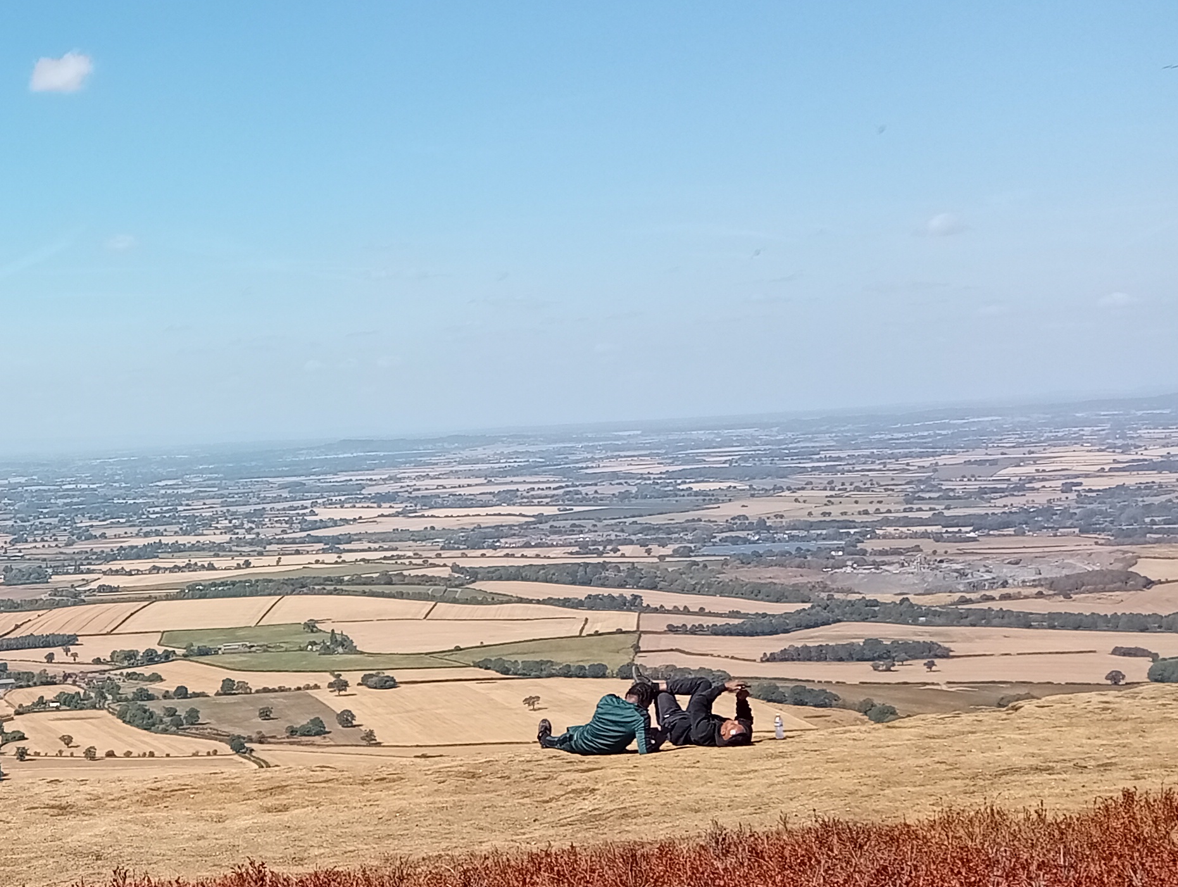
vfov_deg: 25.6
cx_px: -46
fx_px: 1942
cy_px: 566
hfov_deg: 30.9
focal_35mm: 57
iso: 52
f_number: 1.8
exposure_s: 1/1224
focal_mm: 4.15
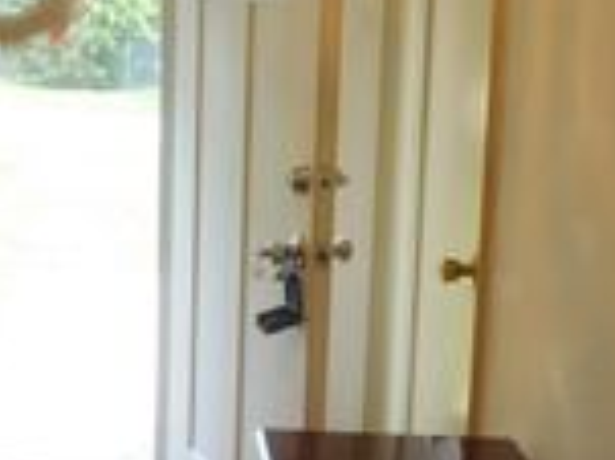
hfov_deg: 22.4
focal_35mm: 83
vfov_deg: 17.7
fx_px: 1473
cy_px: 287
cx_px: -41
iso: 125
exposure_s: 1/40
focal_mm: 4.5
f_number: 3.4
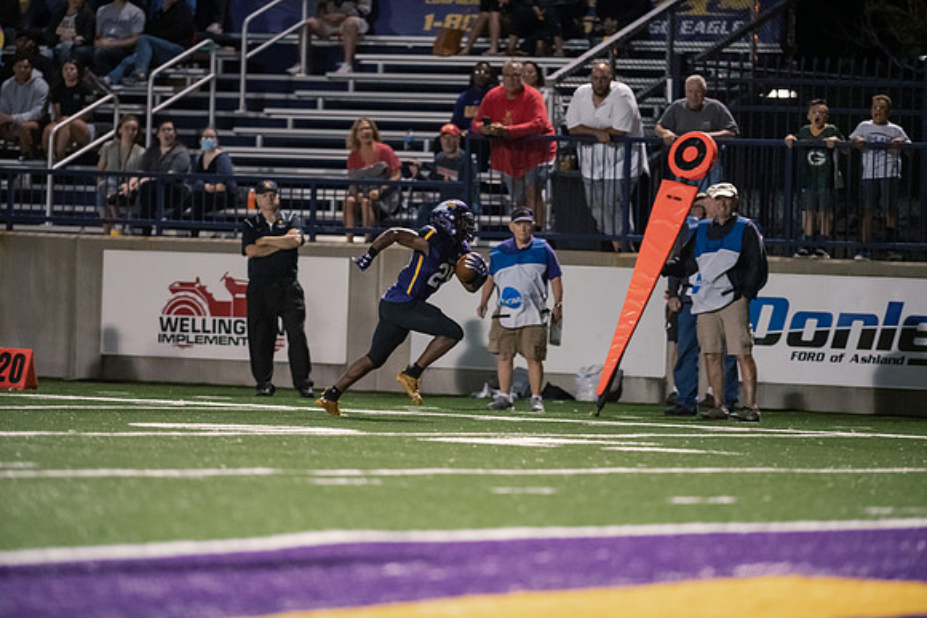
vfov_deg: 4.6
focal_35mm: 300
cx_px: 464
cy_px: 309
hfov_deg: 6.9
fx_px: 7726
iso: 6400
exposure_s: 1/800
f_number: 2.8
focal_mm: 300
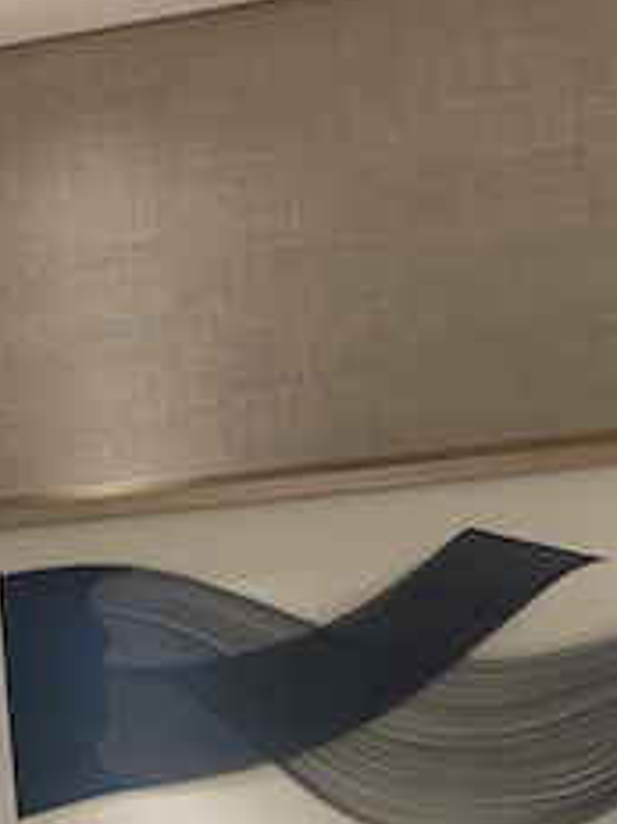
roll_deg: +2.2
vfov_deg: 18.8
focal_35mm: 90
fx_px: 2141
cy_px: 1284
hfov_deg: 16.3
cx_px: 489
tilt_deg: -7.4
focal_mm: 4.25
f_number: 1.8
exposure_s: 1/60
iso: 125
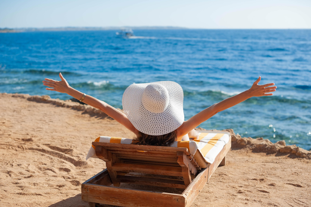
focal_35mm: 50
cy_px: 104
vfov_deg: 27.0
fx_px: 432
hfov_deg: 39.6
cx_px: 156
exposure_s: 1/3200
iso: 200
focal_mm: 50
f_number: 3.5
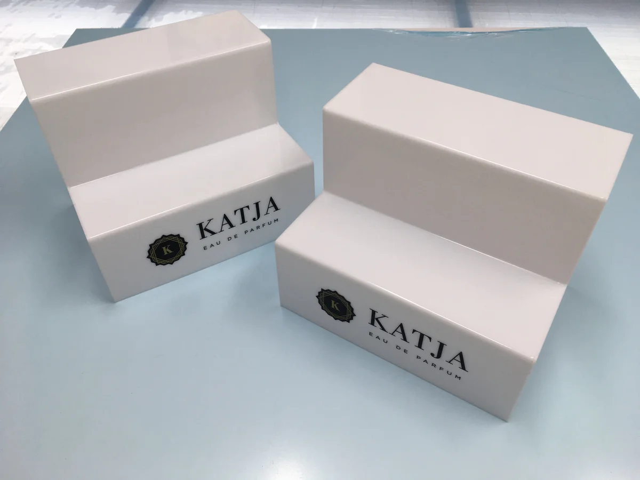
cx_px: 320
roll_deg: -0.7
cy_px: 240
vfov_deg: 48.2
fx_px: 536
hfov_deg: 61.7
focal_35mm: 29
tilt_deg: -43.9
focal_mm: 4.15
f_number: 2.2
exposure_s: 1/100
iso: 40
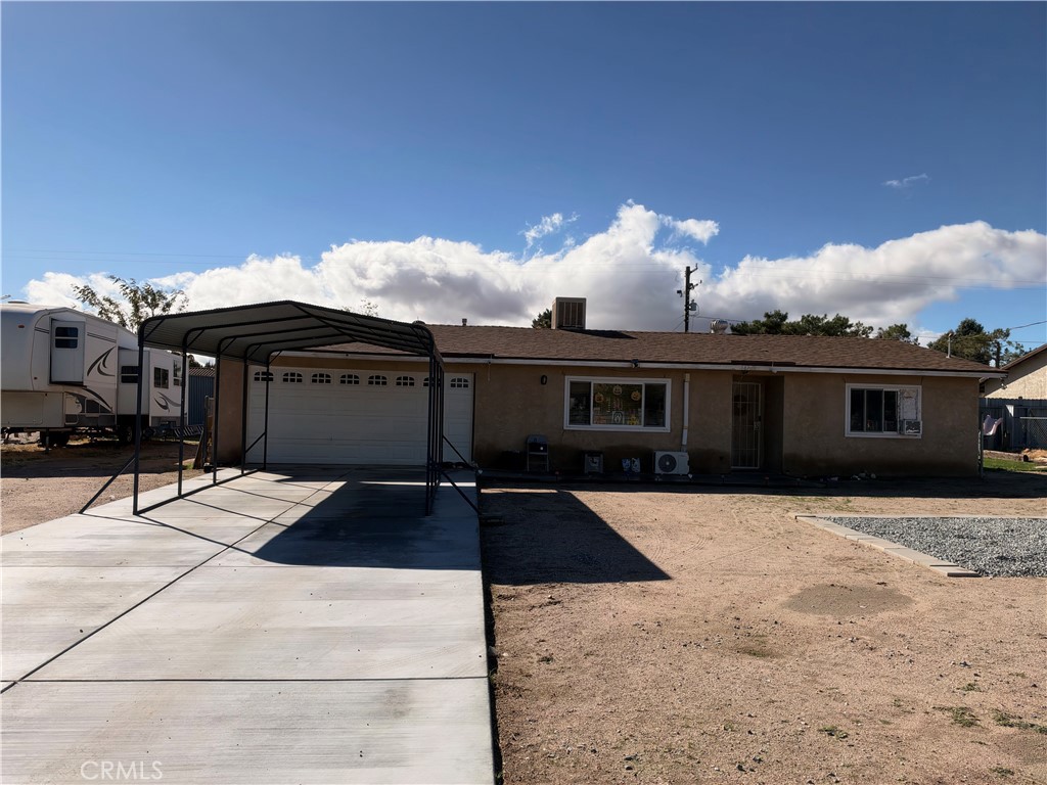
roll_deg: -0.5
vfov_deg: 56.8
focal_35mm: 24
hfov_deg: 71.6
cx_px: 524
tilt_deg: +0.9
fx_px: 726
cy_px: 392
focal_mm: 6.93
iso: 64
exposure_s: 1/6536
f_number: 1.8
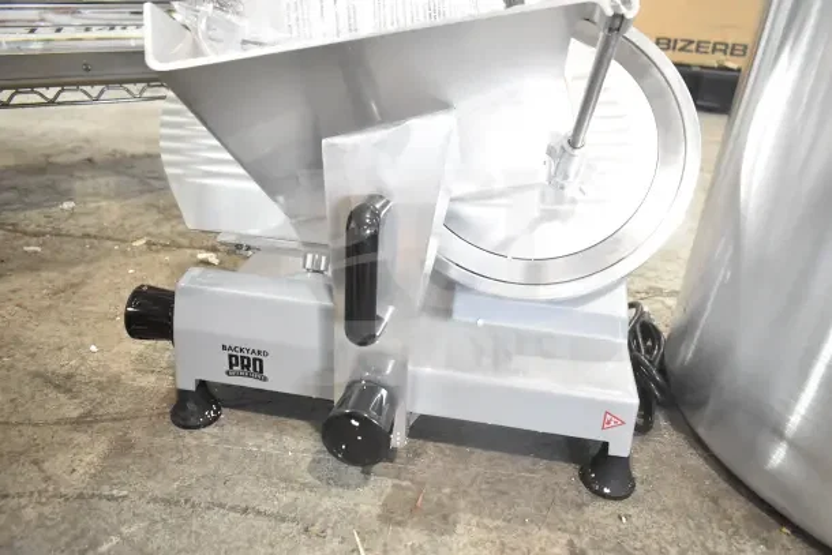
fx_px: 624
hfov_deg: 67.4
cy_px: 278
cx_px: 416
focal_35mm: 27
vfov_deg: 48.0
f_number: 4.5
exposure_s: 1/80
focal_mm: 18
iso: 1600
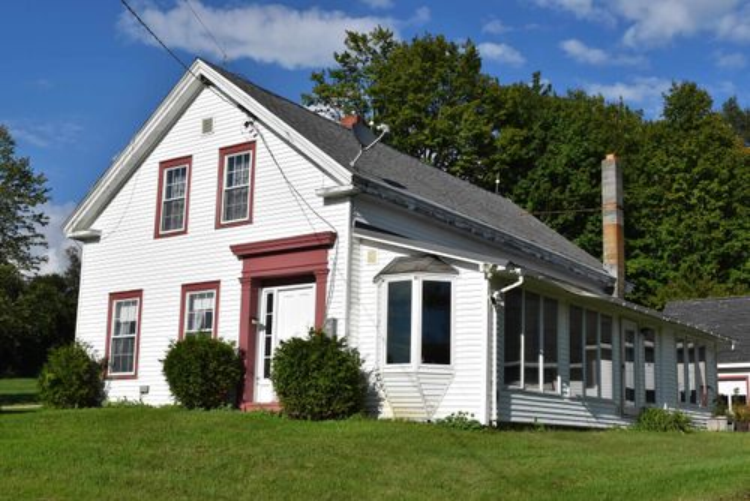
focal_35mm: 46
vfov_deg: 29.0
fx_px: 969
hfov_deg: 42.3
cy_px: 250
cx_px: 375
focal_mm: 31
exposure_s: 1/200
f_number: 16
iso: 100
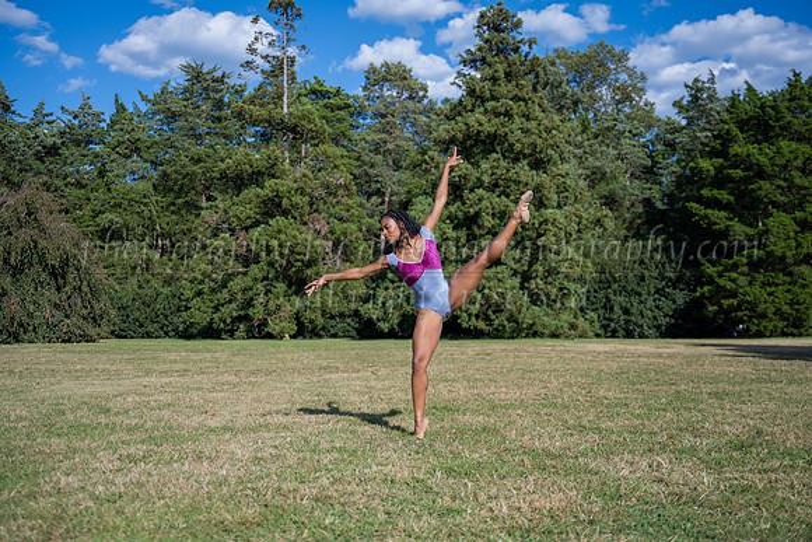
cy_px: 271
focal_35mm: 43
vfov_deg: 31.2
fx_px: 970
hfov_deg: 45.4
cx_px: 406
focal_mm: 43
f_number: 2.8
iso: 200
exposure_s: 1/4000
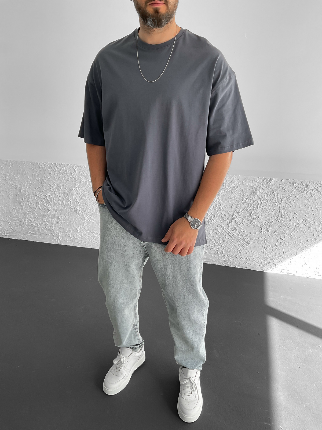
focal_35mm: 29
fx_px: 360
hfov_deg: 48.2
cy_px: 215
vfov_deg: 61.7
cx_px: 161
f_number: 1.8
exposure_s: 1/140
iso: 16
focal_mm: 3
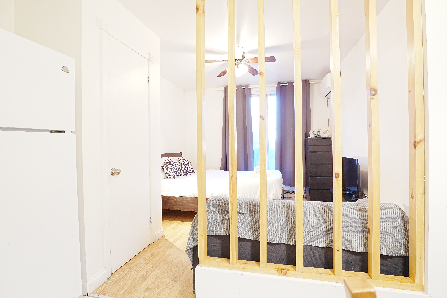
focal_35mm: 16
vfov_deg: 72.1
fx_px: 205
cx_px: 224
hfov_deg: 95.0
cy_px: 149
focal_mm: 11
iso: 100
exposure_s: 6
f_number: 8
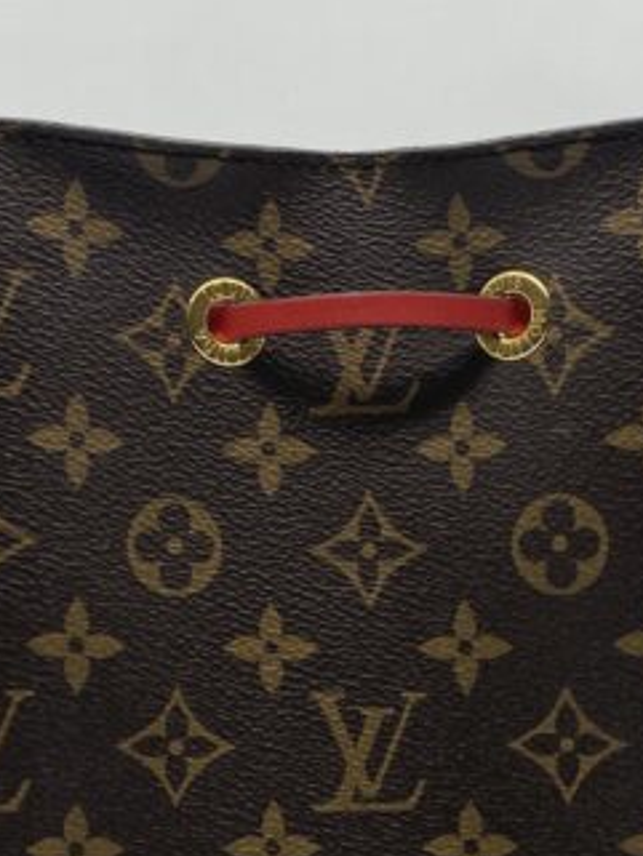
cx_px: 363
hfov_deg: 17.8
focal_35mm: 83
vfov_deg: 22.9
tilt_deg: -8.3
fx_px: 2054
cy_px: 789
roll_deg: -0.4
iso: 32
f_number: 1.8
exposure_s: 1/141
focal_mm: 4.25
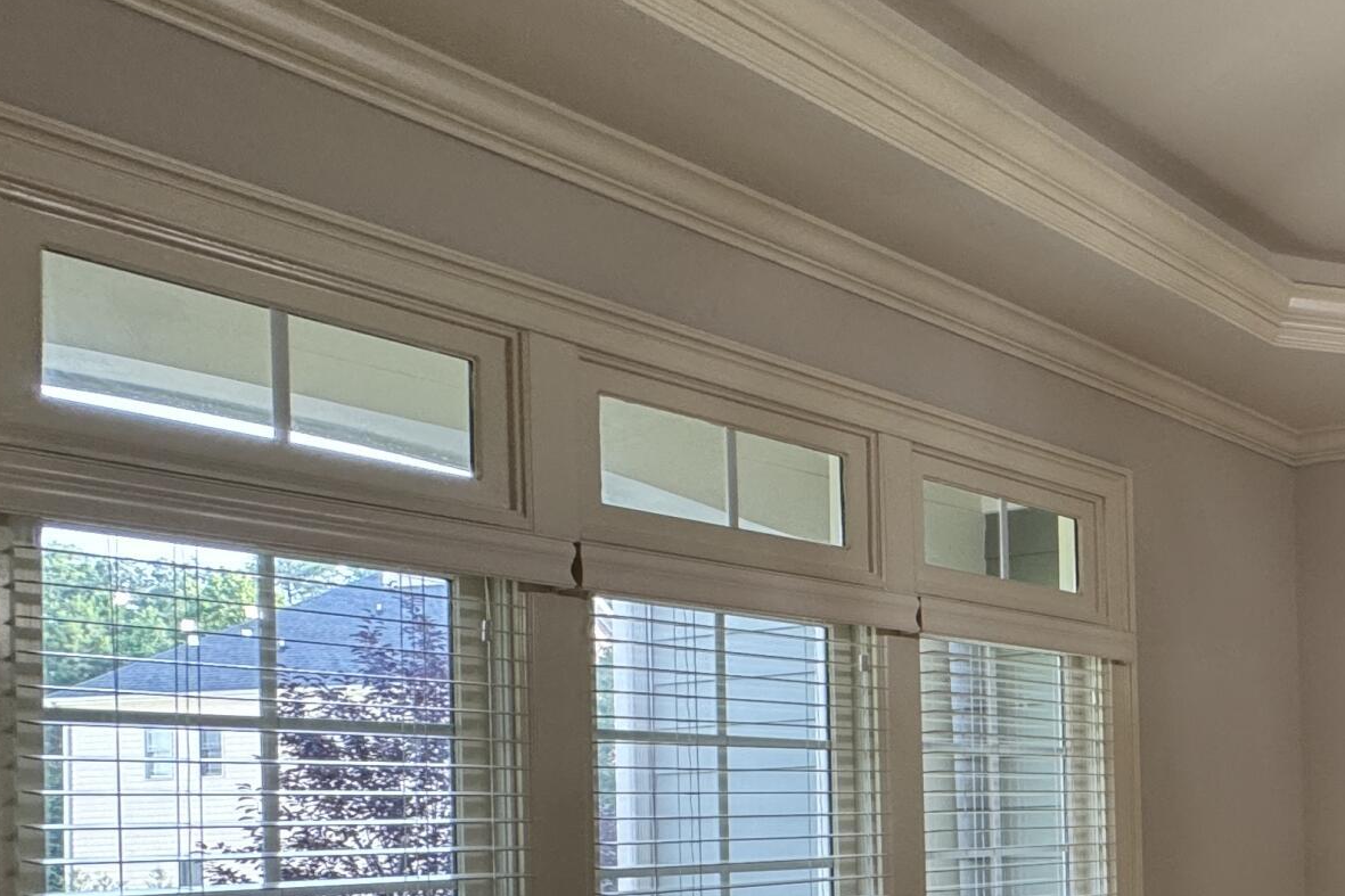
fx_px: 1382
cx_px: 1602
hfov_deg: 38.7
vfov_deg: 34.1
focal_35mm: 37
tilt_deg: -0.1
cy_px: 795
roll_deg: +2.2
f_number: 2.2
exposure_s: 1/120
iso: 200
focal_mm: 2.22
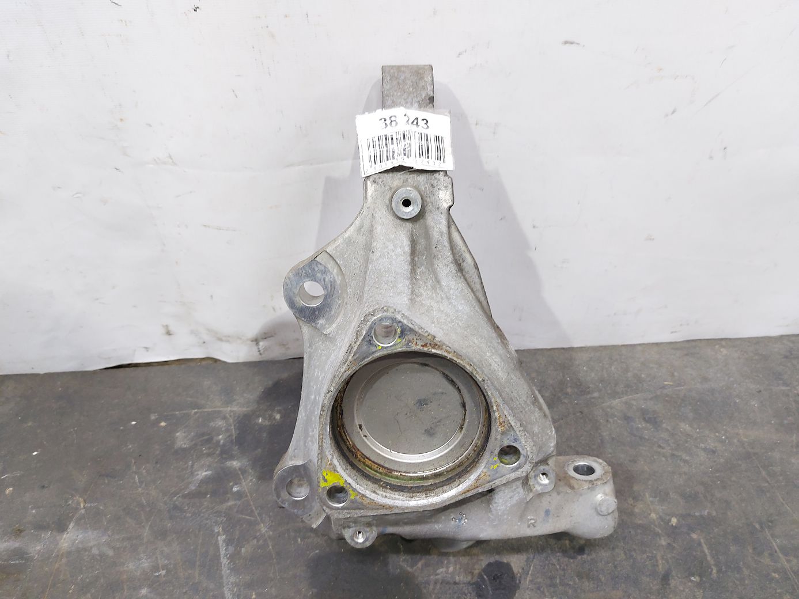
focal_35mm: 24
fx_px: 554
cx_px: 400
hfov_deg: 71.6
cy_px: 300
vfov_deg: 56.8
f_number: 1.8
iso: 160
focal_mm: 5.23
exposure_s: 1/33
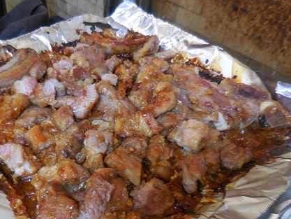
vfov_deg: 39.7
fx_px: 303
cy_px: 118
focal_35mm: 36
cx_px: 103
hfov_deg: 50.6
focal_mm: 4.5
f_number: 3.3
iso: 400
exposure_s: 1/13
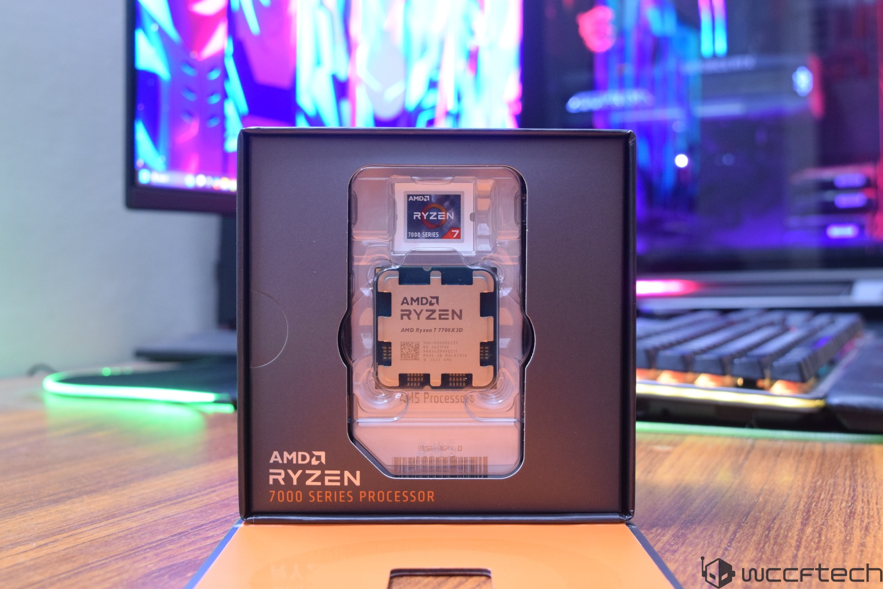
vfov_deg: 28.1
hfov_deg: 41.1
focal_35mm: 48
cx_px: 442
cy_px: 294
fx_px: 1177
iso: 1600
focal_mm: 32
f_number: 7.1
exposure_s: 1/8
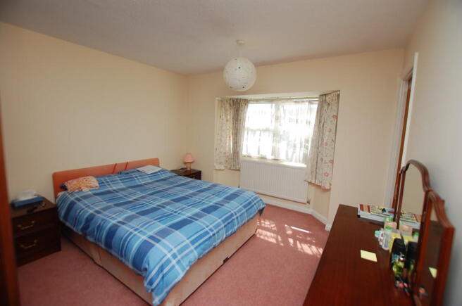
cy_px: 153
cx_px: 231
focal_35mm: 15
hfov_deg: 100.5
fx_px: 192
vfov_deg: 77.1
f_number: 3.5
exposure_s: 1/400
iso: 200
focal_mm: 10
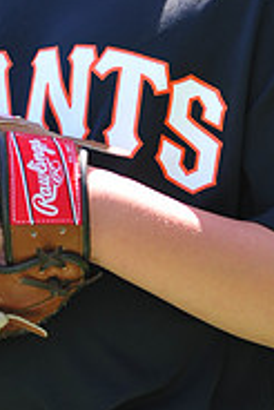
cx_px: 29
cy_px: -149
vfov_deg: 3.3
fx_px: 7167
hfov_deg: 2.2
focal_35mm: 629
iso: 200
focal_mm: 200
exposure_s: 1/320
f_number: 4.5
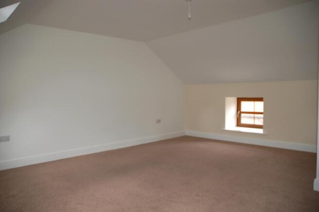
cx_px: 160
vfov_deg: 47.8
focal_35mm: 27
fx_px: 239
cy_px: 106
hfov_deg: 67.4
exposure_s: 1/60
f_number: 3.5
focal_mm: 18
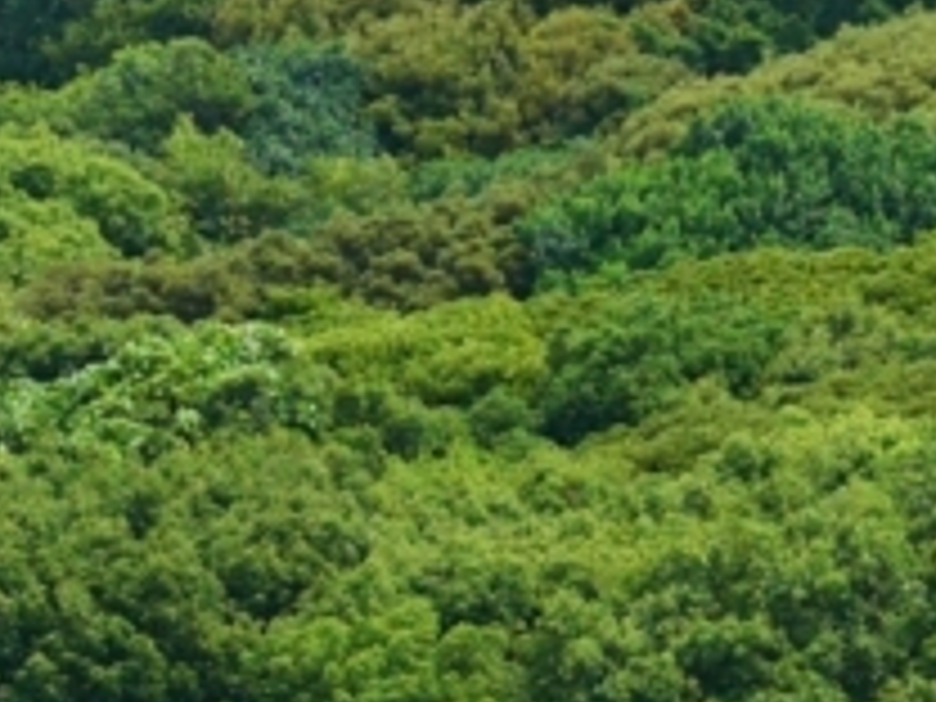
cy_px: 1123
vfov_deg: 3.5
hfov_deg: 4.7
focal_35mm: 423
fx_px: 11438
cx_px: 954
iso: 200
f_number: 7.1
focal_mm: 55
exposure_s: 1/400
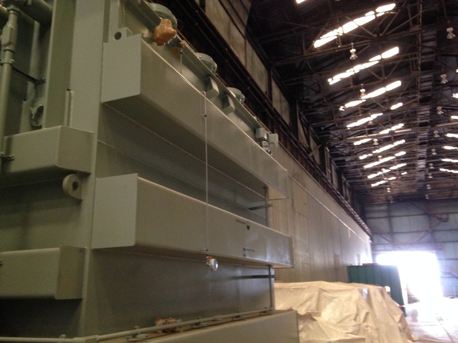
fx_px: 437
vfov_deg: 42.9
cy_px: 172
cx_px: 229
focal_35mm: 33
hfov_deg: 55.4
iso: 320
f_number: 2.4
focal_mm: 4.12
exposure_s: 1/20
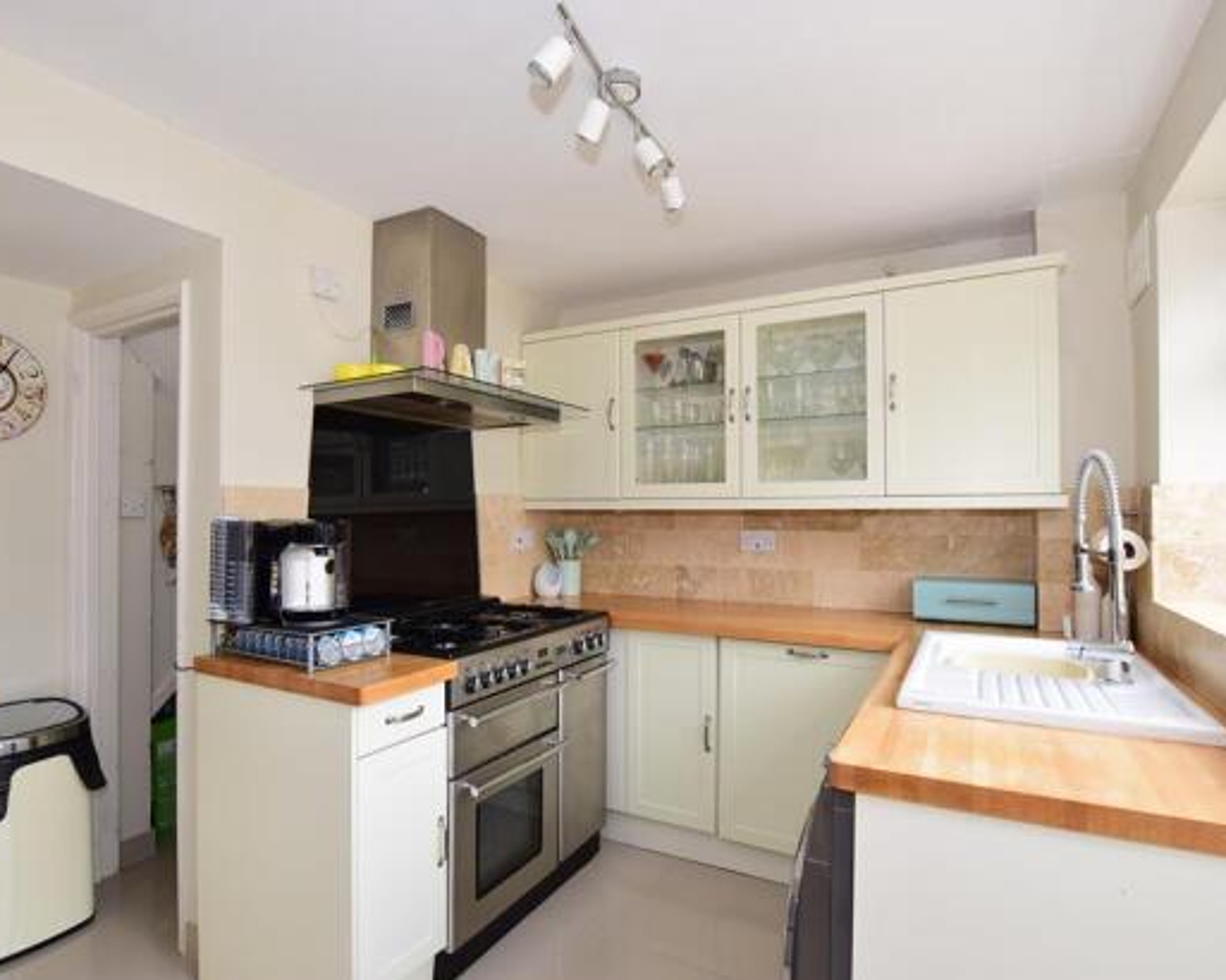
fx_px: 653
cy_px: 503
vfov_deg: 73.8
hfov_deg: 86.2
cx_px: 564
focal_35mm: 18
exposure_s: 1/60
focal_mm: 10
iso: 400
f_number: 5.6
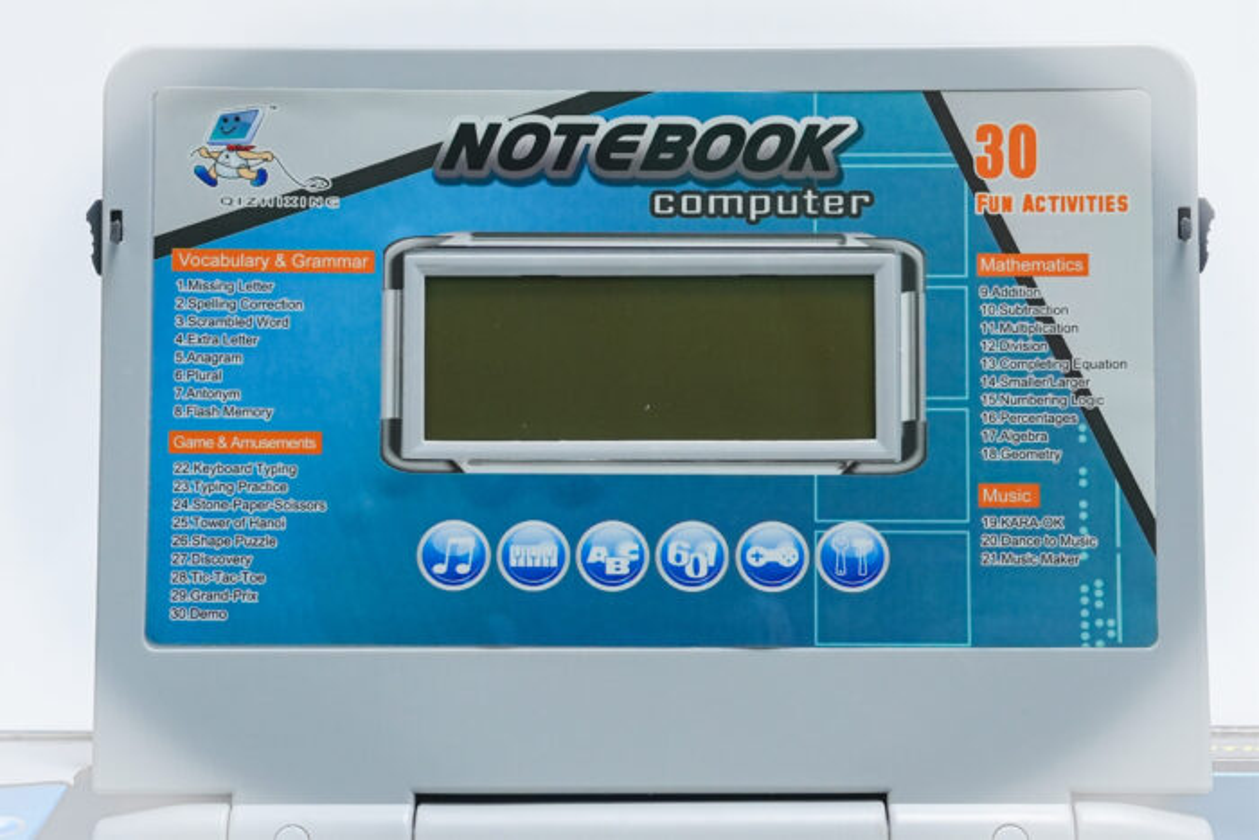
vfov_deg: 16.9
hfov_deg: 25.1
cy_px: 420
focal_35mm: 81
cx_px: 630
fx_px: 2833
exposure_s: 1/640
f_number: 4.5
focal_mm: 54
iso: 3200
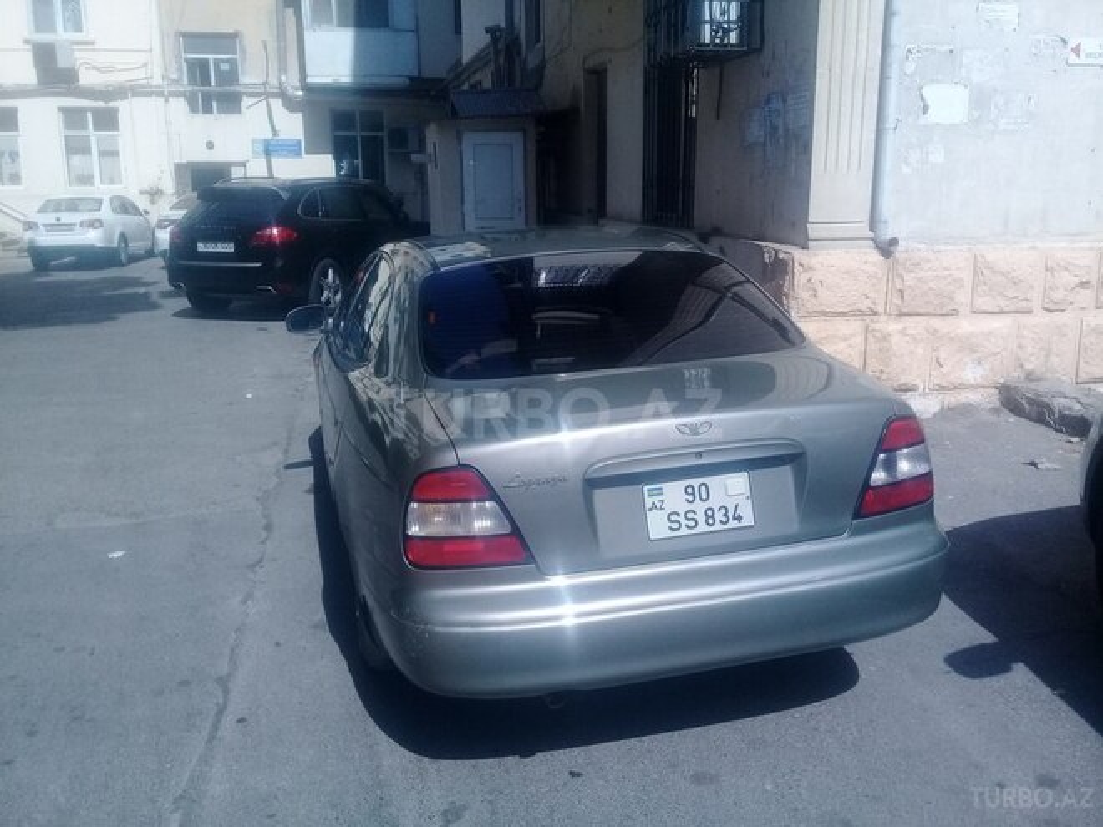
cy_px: 414
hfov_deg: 58.4
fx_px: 988
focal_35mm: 31
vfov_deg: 45.4
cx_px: 552
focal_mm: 3.3
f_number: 2.2
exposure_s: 1/1754
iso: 64
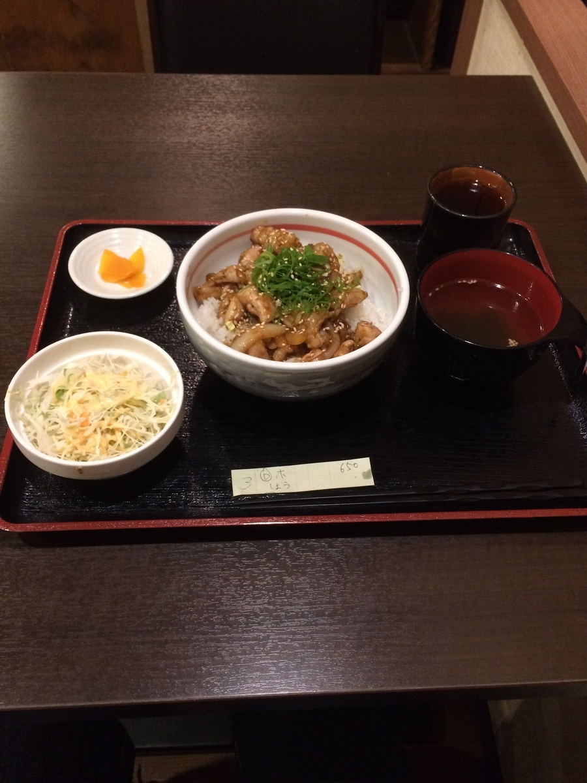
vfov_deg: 61.7
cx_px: 294
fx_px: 656
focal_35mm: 29
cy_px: 392
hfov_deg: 48.2
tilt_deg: -53.9
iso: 320
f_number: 2.2
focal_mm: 4.15
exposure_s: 1/24
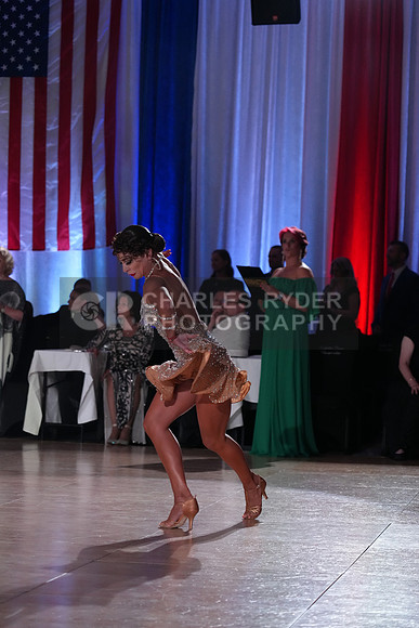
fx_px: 1832
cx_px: 210
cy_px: 314
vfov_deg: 19.5
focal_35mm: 105
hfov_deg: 13.0
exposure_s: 1/500
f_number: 4
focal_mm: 105
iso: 3200
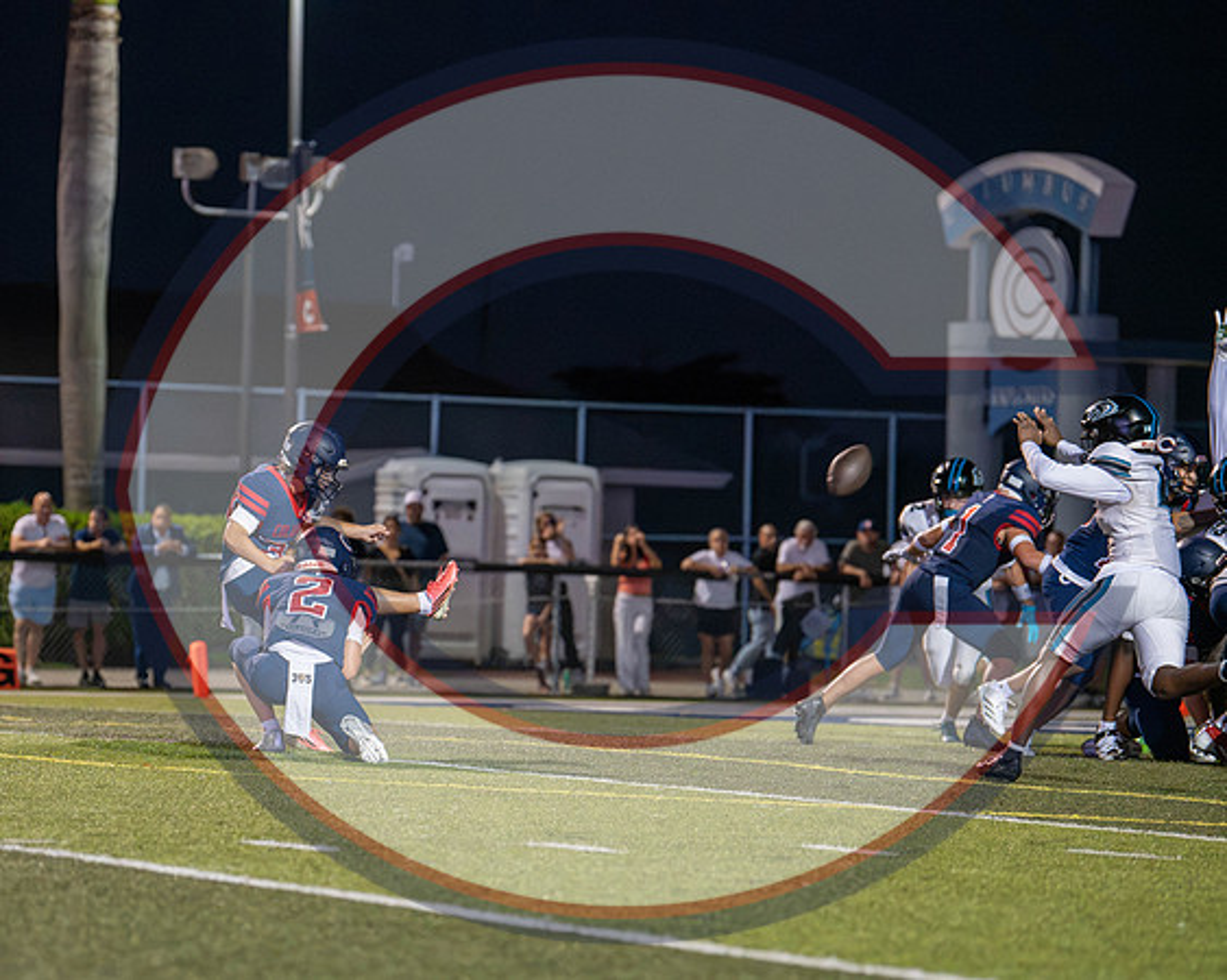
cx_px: 436
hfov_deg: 10.5
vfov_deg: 8.4
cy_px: 592
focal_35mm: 184
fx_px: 6684
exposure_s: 1/1000
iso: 10000
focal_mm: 135
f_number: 2.8
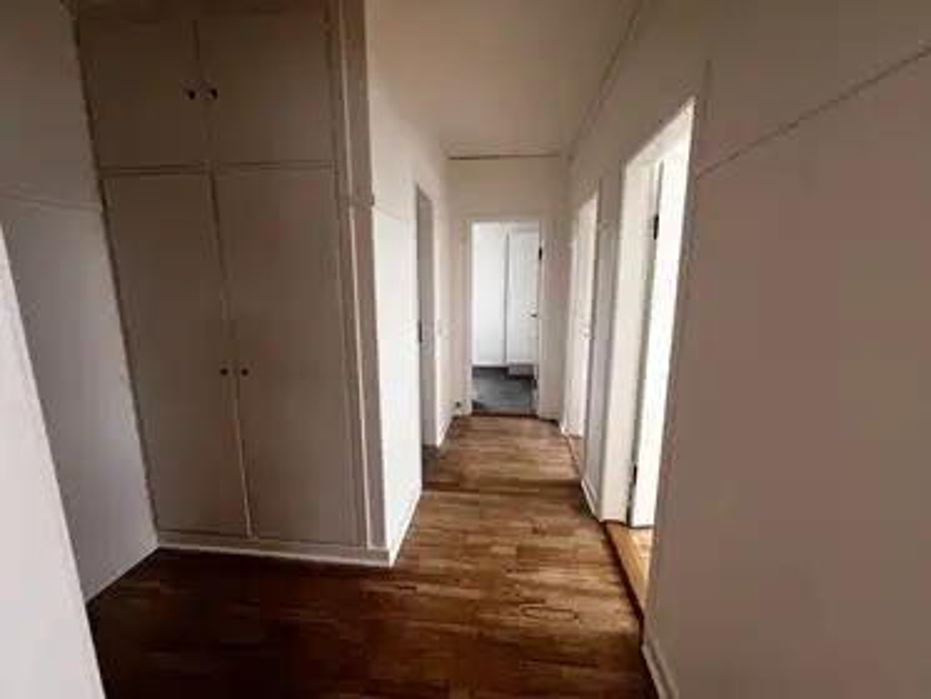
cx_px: 466
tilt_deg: -9.2
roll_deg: +0.6
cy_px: 350
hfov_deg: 106.2
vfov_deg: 89.9
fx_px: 350
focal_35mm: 13
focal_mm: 1.57
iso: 100
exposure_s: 1/100
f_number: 1.8
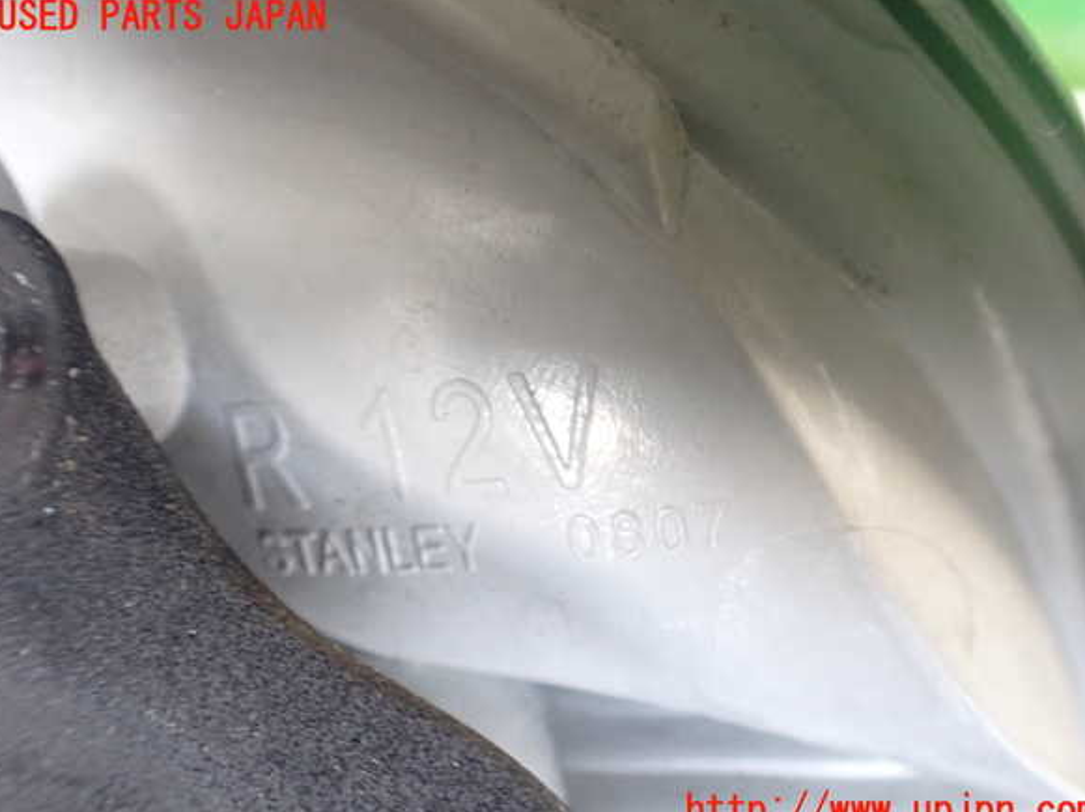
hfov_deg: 58.4
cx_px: 547
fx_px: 971
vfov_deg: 45.4
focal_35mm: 31
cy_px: 414
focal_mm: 5.4
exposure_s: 1/60
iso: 800
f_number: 2.3
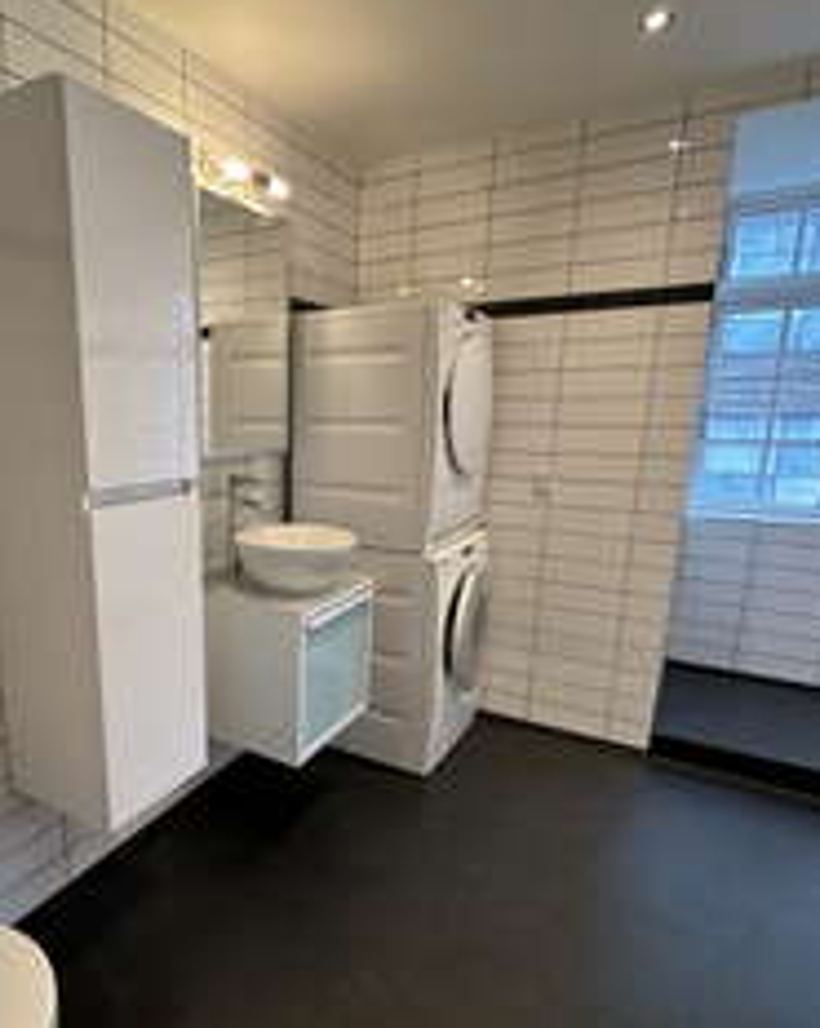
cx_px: 255
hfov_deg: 61.1
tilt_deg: -12.3
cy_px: 563
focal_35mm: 22
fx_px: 669
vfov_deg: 74.9
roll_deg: +0.3
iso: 250
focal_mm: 2.22
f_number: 2.2
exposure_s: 1/50
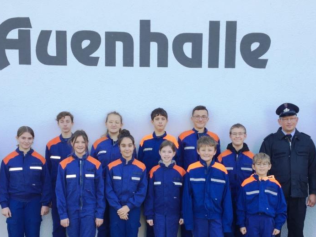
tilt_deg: -4.5
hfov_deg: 43.9
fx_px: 392
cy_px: 174
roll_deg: -0.5
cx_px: 156
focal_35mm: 43
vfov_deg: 33.0
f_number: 2.2
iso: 32
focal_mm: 4.15
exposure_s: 1/157
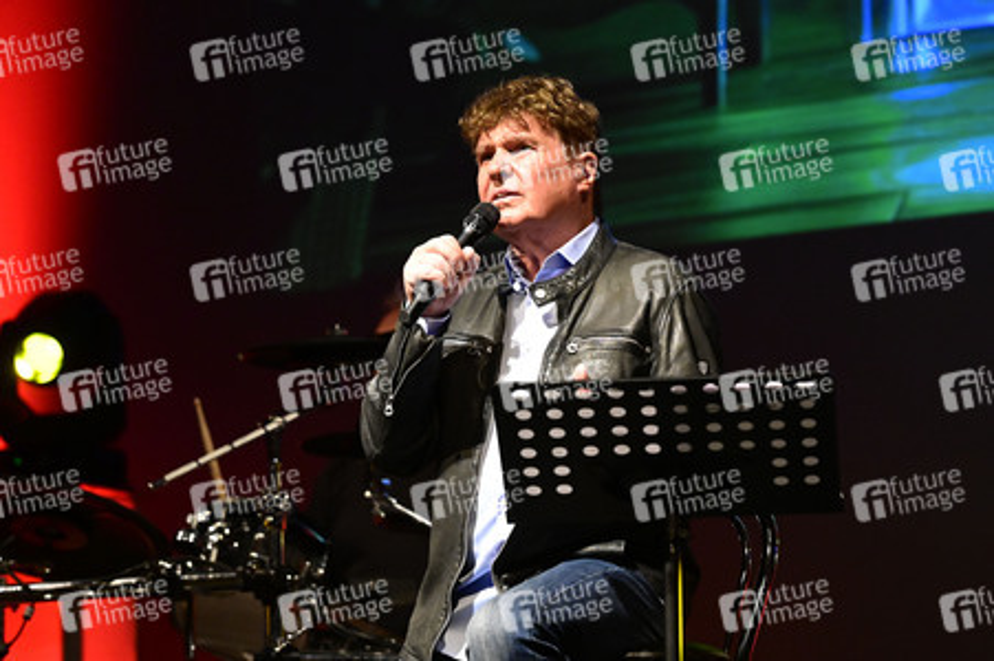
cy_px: 330
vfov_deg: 8.8
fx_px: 4276
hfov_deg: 13.3
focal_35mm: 155
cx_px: 497
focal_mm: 155
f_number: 3.5
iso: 8000
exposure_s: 1/250
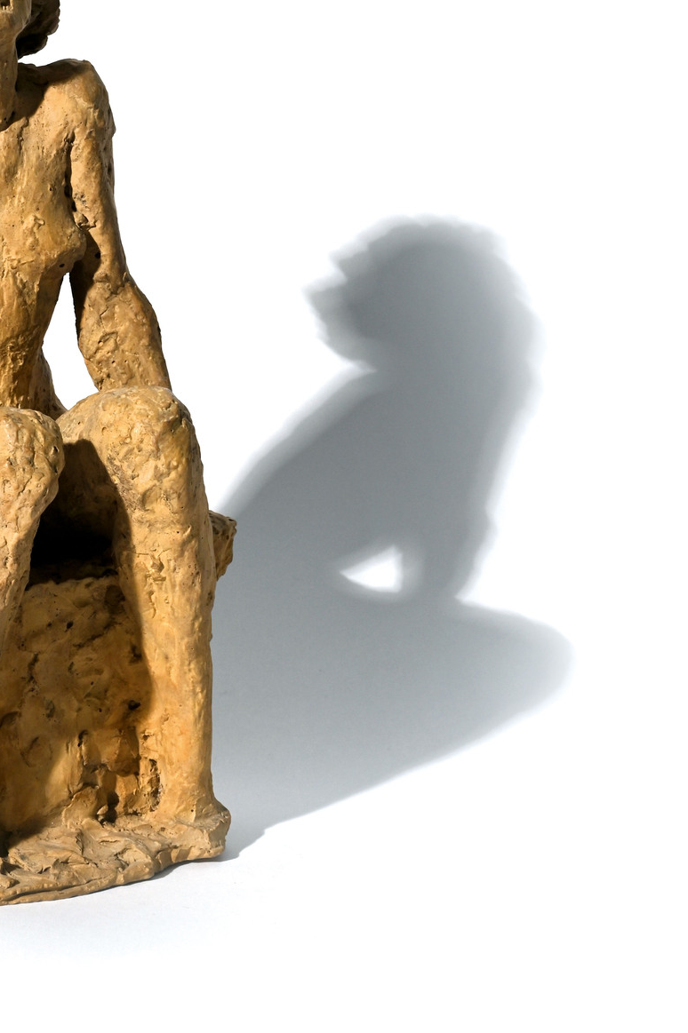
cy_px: 278
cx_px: 98
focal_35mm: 86
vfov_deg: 23.5
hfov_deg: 15.7
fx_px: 2468
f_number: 16
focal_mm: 50
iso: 200
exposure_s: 1/160
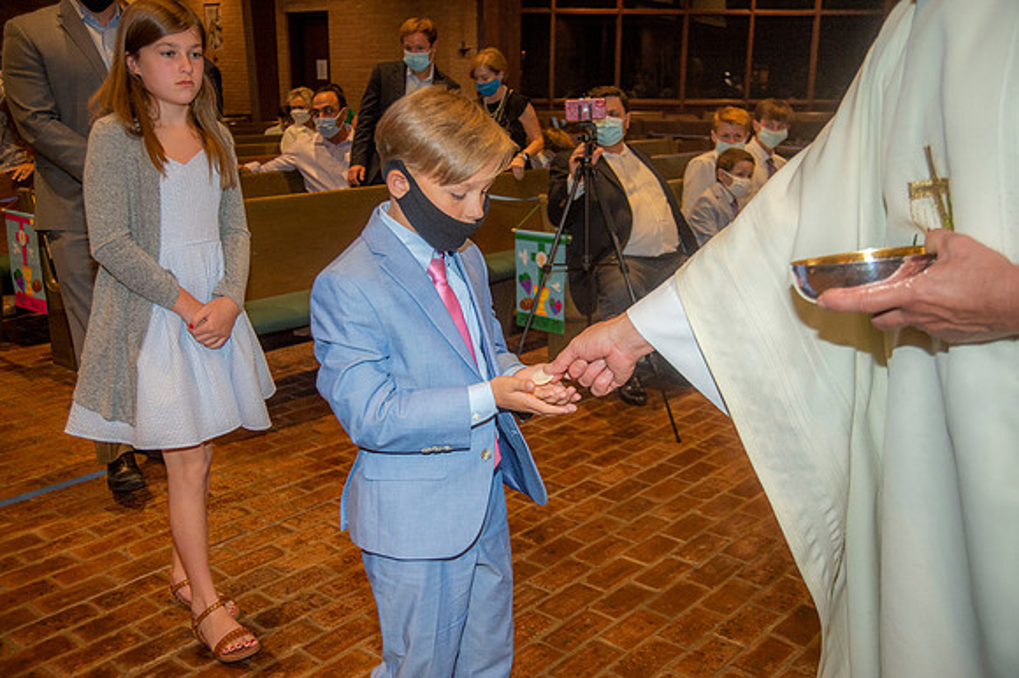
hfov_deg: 50.7
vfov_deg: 35.0
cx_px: 510
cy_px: 339
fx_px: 1075
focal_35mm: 38
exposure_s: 1/200
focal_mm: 38
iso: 1600
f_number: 5.6
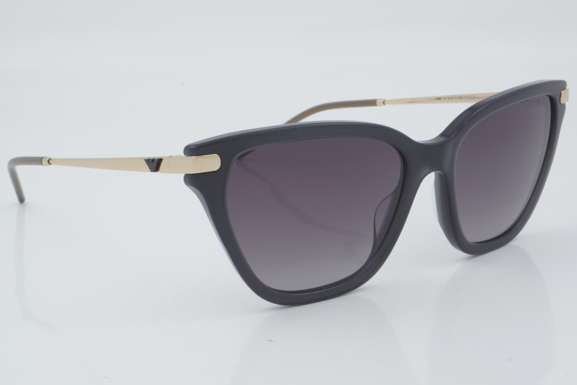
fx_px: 1202
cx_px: 288
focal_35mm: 75
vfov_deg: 18.2
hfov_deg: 27.0
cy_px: 192
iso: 100
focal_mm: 50
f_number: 32
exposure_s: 1/3
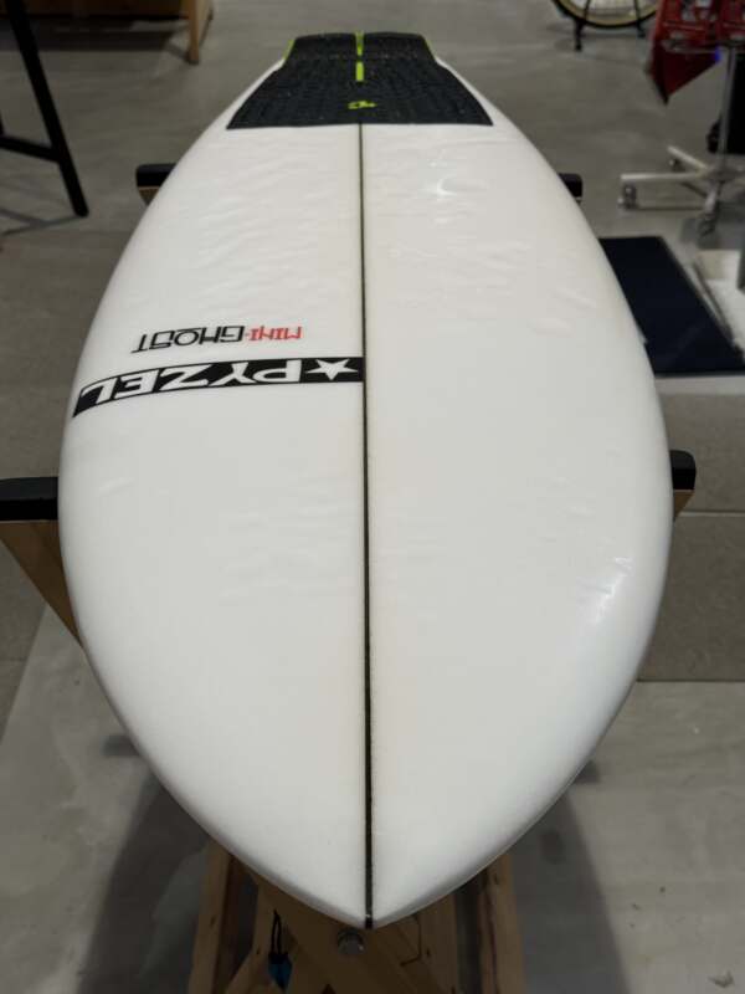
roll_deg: +0.0
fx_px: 1377
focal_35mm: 48
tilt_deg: -30.2
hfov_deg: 30.3
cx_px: 372
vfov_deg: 39.7
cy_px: 497
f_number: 1.78
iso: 64
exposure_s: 1/241
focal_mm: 6.76
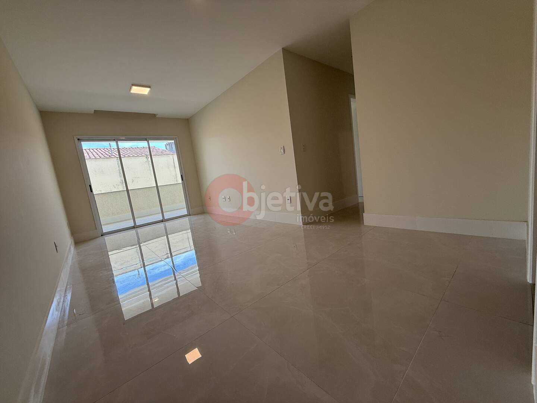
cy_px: 202
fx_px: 217
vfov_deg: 85.7
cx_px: 268
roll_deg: +8.0
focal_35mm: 14
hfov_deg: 102.1
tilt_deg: -7.5
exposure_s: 1/120
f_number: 2.2
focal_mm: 2.22
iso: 80
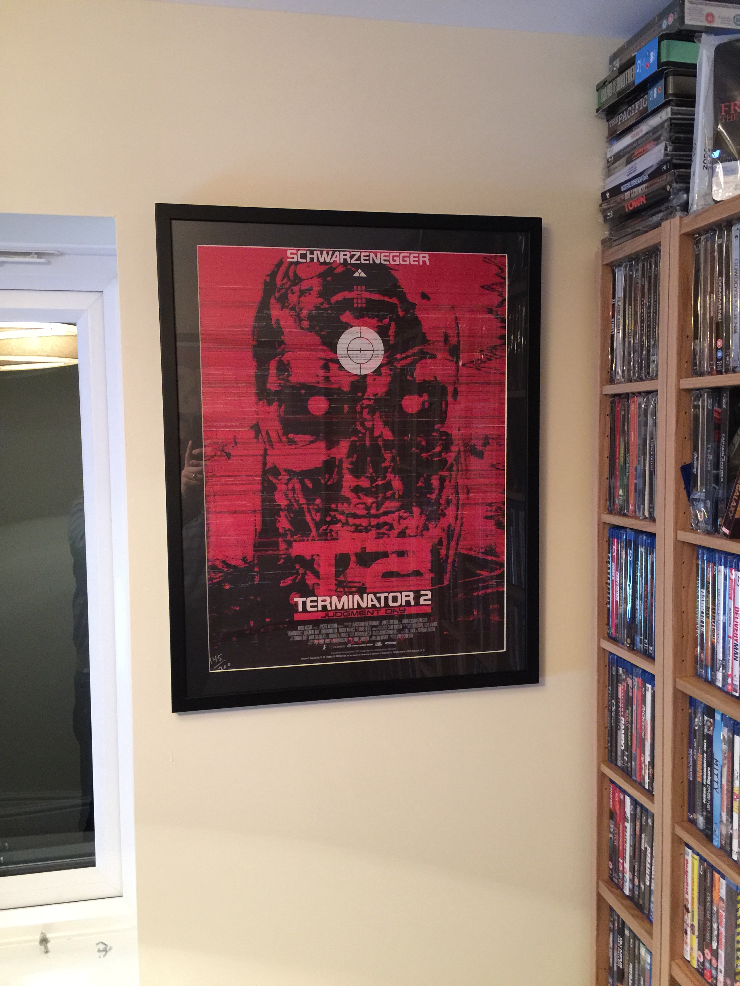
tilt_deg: -4.8
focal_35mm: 29
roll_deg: +0.8
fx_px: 827
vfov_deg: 61.7
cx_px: 370
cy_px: 493
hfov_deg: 48.2
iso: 100
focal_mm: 4.15
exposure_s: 1/4
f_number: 2.2
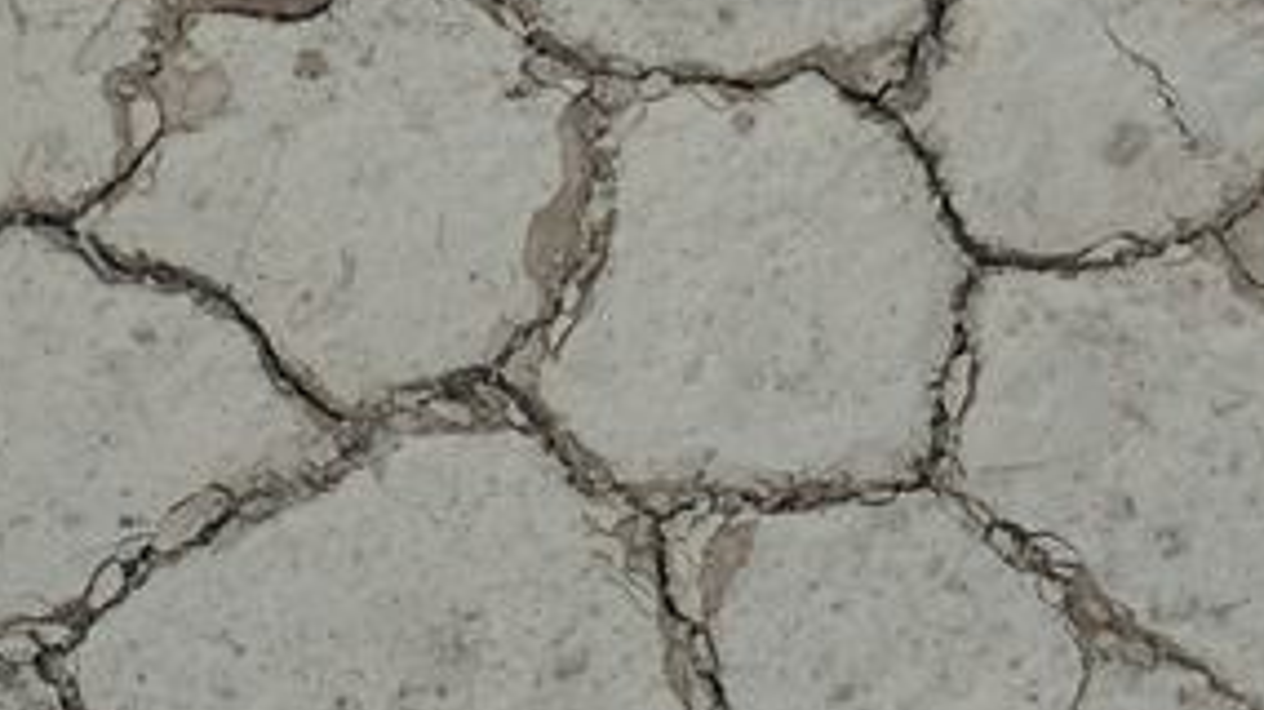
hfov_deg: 10.0
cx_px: 577
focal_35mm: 216
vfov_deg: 5.6
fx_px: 7236
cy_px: 402
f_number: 7.1
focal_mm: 70
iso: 3200
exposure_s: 1/400
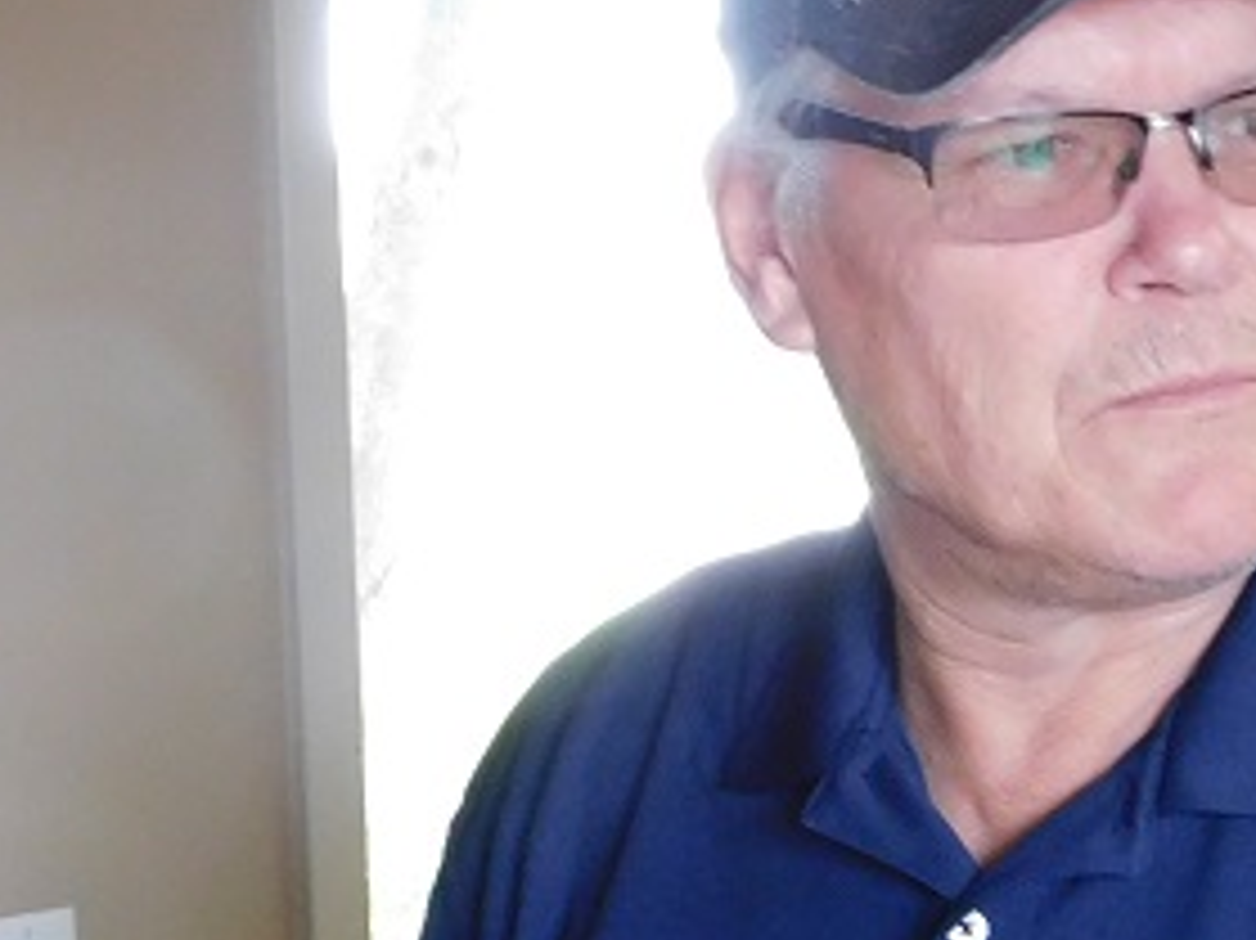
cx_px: 1062
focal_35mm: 119
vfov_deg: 12.4
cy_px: 450
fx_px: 4316
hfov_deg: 16.4
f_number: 3.5
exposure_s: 1/30
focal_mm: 6.3
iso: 360
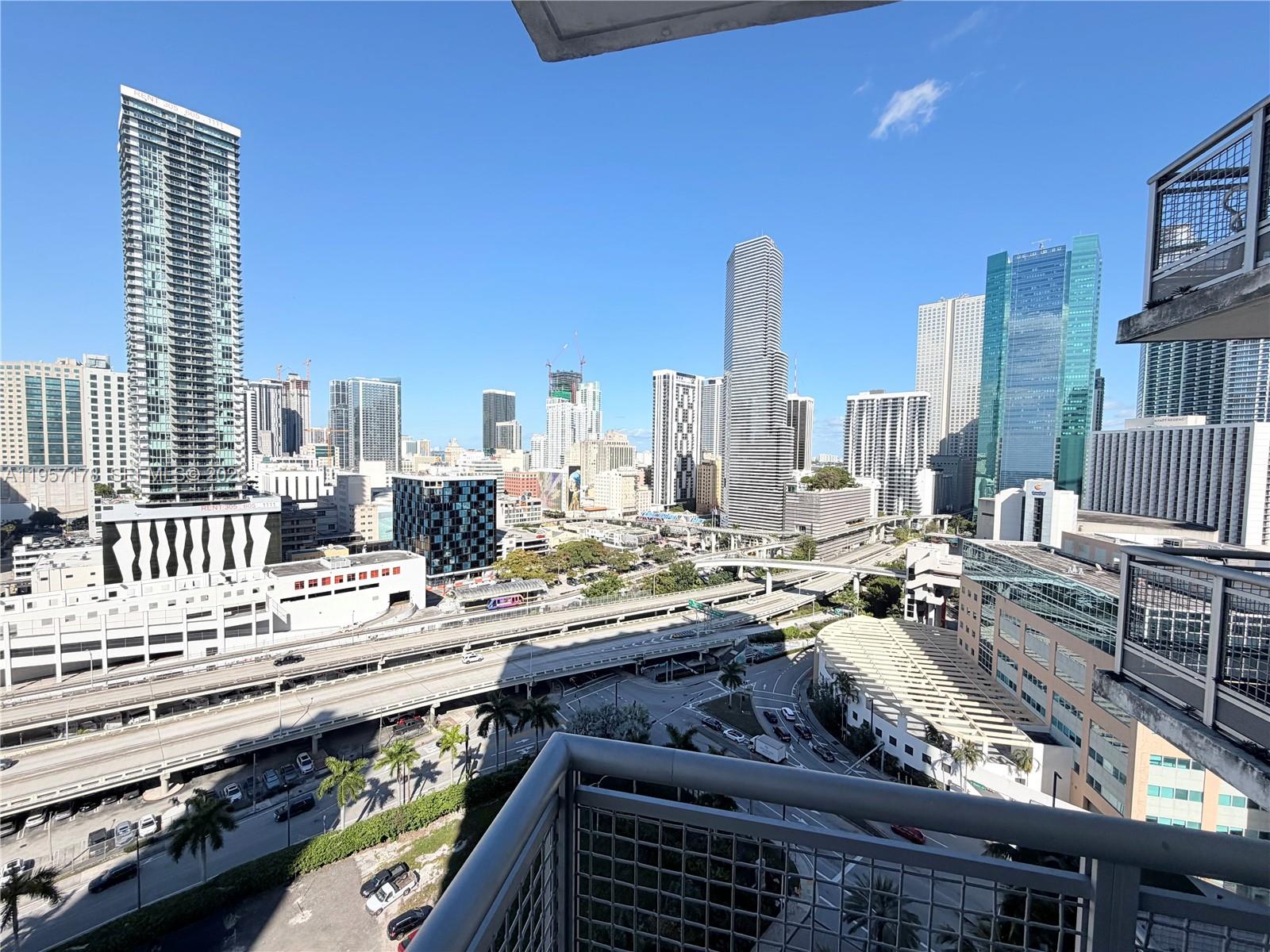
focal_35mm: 14
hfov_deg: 102.1
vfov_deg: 85.7
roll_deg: -1.6
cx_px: 635
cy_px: 476
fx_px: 514
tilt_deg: -2.1
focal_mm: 2.22
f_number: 2.2
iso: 20
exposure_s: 1/1211
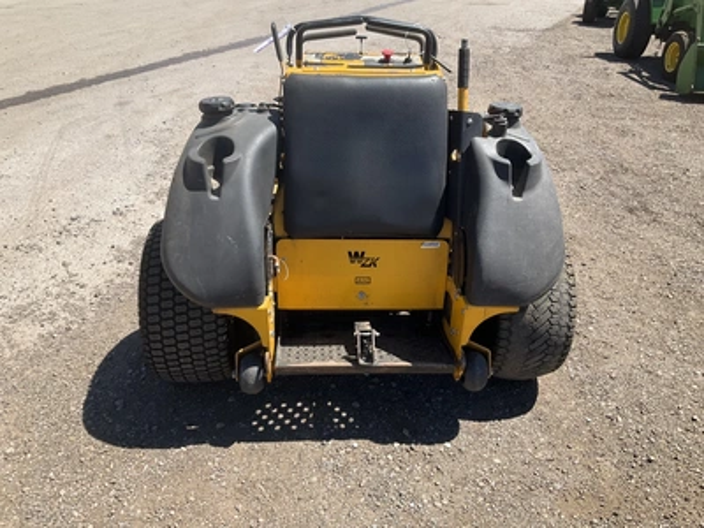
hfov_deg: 61.7
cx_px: 352
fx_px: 590
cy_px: 264
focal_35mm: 29
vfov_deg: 48.2
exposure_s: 1/1098
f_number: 1.8
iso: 25
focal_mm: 3
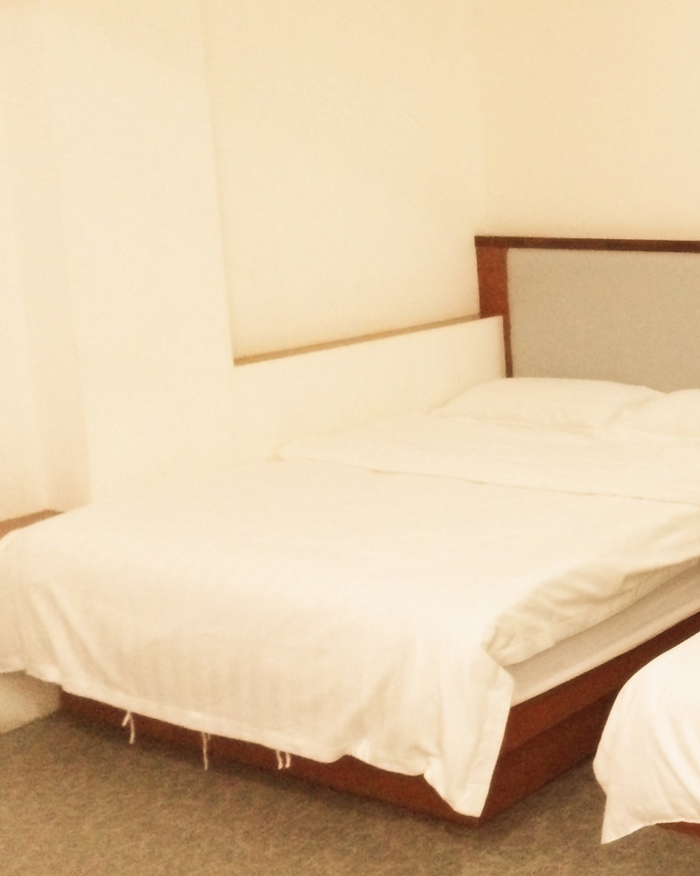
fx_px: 1399
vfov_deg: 34.6
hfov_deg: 25.7
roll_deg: +0.2
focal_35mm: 54
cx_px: 798
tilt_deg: -9.8
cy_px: 346
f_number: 2.2
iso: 320
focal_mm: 4.15
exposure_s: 1/20
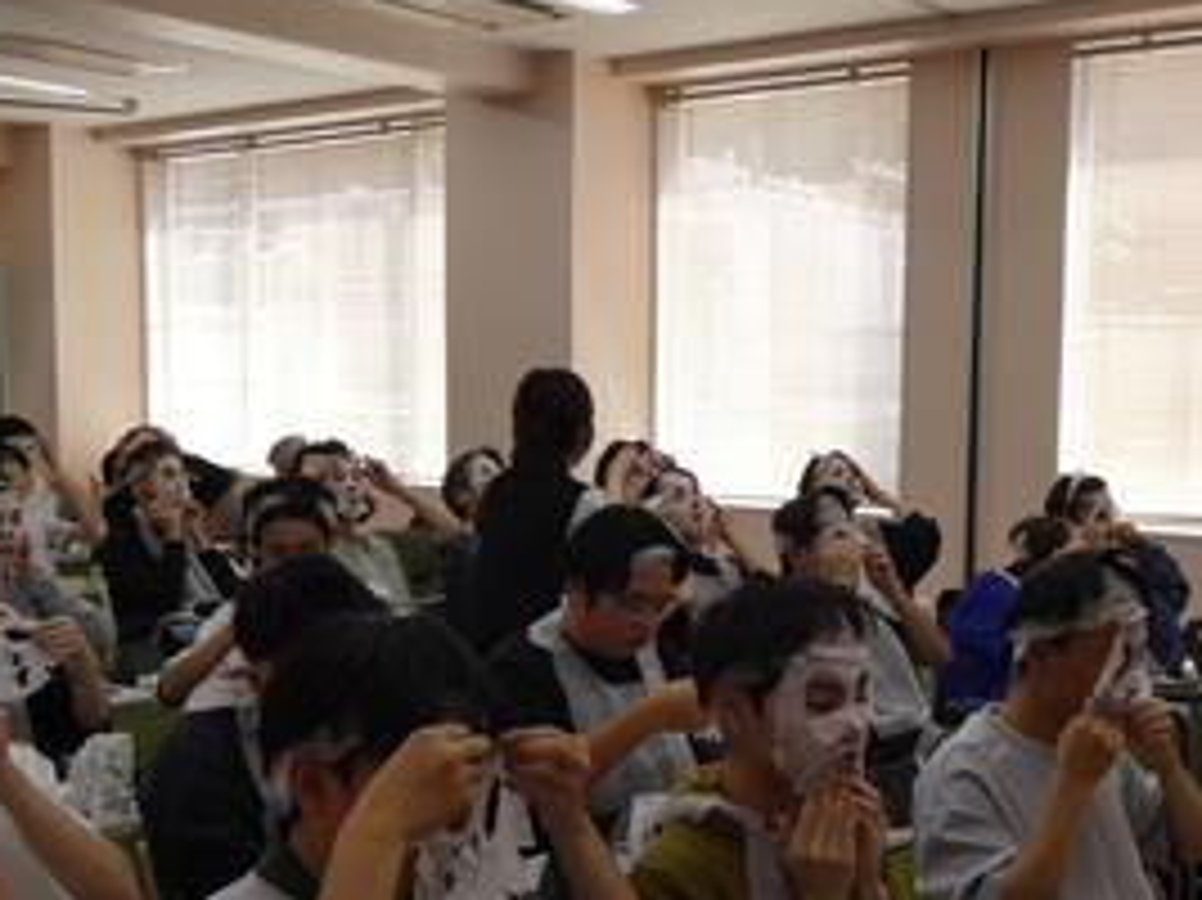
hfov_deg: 39.3
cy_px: 580
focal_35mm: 48
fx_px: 1666
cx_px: 770
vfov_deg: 30.1
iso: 80
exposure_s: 1/125
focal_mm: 5.8
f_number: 3.4
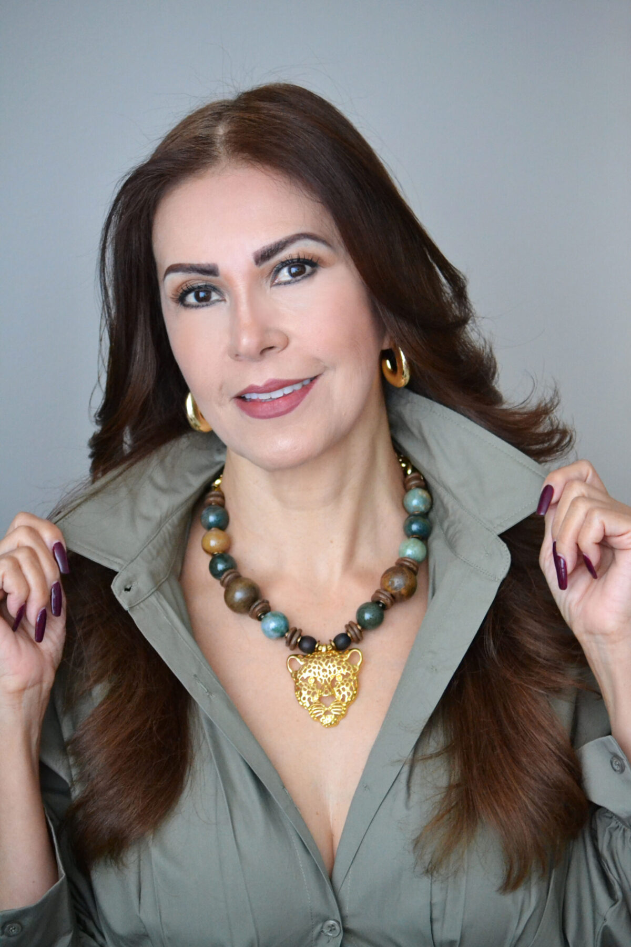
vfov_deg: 14.0
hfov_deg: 9.3
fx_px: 3865
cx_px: 316
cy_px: 474
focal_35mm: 147
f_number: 4.5
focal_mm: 98
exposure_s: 1/100
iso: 3200
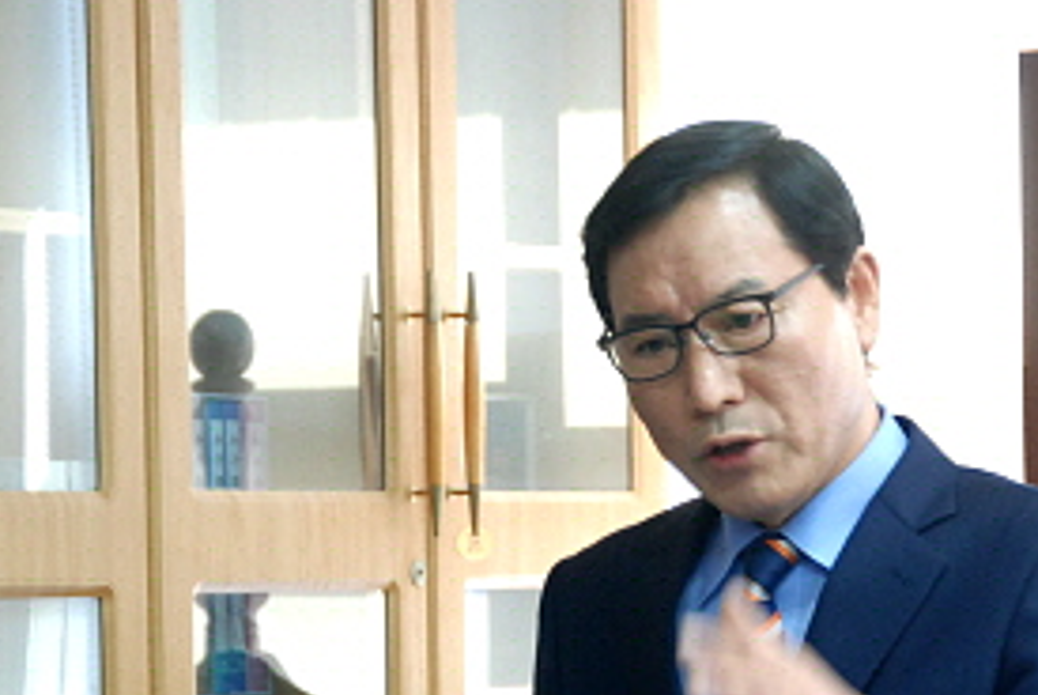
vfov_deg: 6.3
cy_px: 604
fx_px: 6292
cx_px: 668
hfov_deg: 9.4
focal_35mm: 218
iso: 800
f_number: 5.3
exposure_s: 1/25
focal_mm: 80
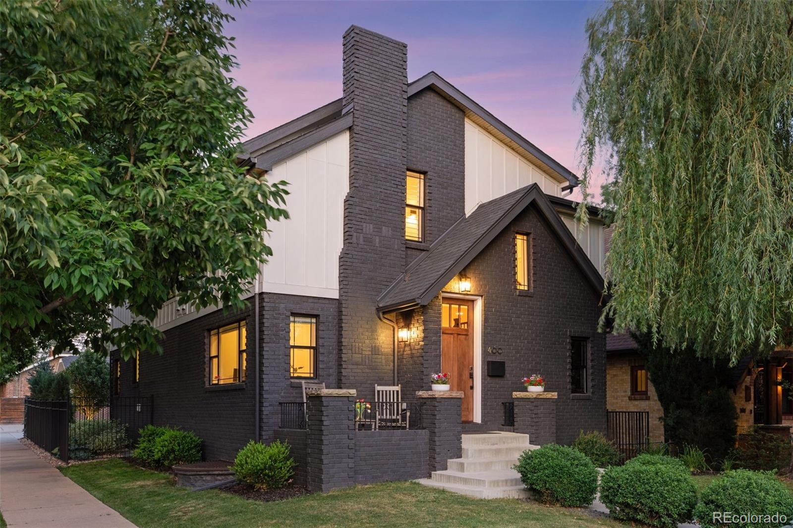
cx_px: 396
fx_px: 661
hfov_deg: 61.9
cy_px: 264
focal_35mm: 30
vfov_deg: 43.6
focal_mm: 30
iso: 400
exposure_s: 1/2.5
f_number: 9
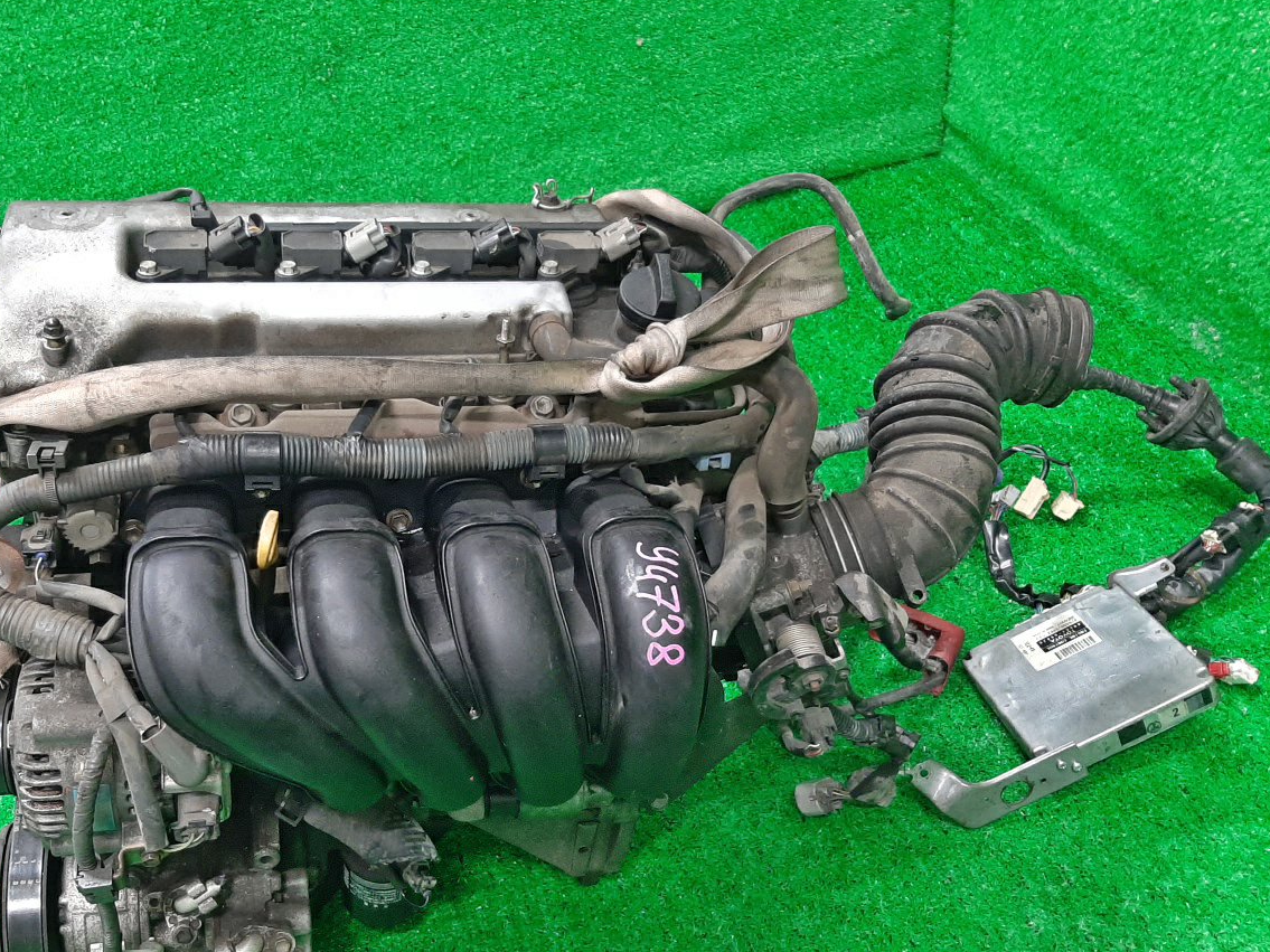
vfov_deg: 42.6
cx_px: 471
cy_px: 590
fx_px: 1211
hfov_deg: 54.7
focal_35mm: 33
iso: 206
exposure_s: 1/50
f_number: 1.7
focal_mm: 3.93
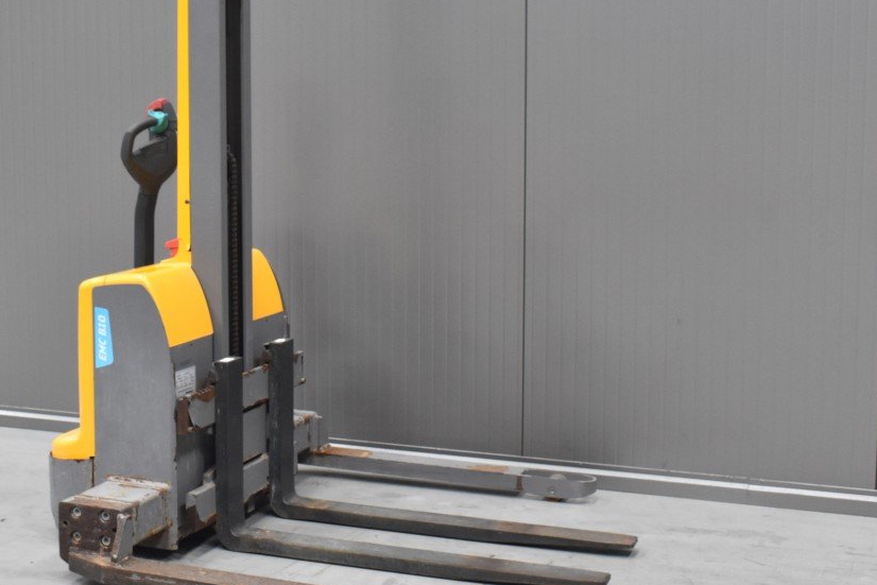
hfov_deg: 32.7
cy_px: 261
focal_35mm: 61
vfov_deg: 22.3
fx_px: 1486
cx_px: 307
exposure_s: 1/25
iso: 1600
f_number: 7.1
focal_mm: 28
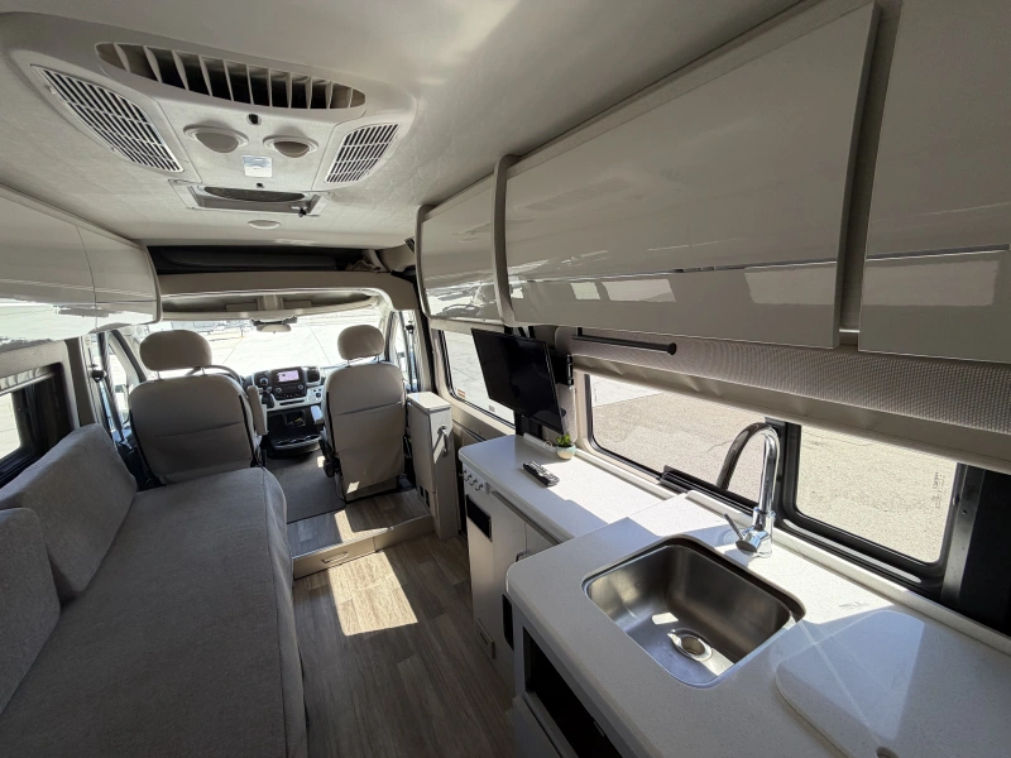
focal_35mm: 14
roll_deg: +2.9
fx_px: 409
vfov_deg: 85.7
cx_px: 506
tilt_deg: -11.4
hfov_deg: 102.1
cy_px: 379
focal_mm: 2.22
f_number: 2.2
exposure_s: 1/121
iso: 64
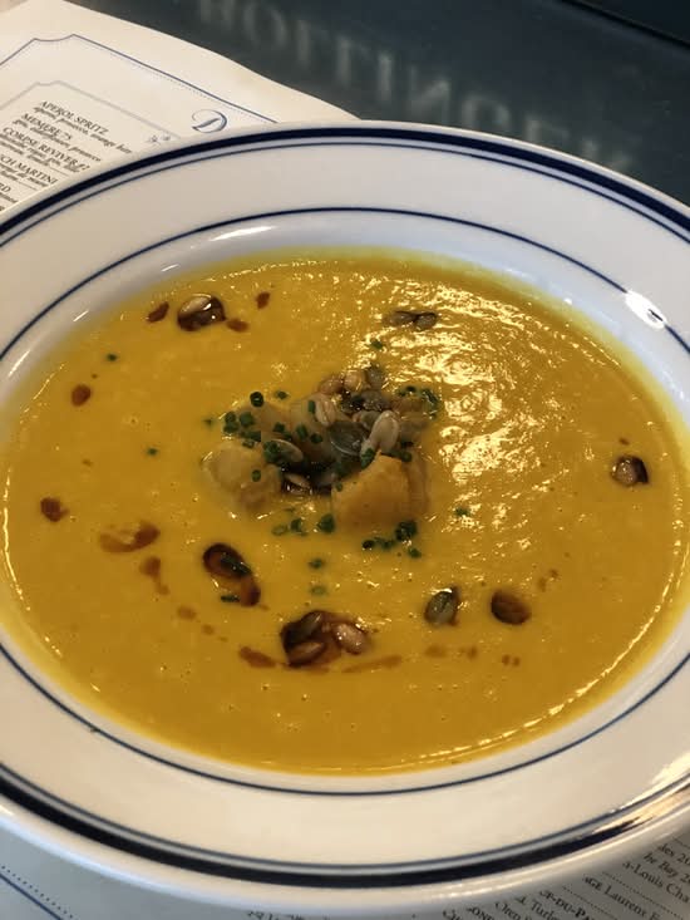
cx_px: 345
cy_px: 460
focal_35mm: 57
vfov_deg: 33.8
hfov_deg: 25.7
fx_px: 1514
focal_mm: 6.6
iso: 160
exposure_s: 1/30
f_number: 2.8
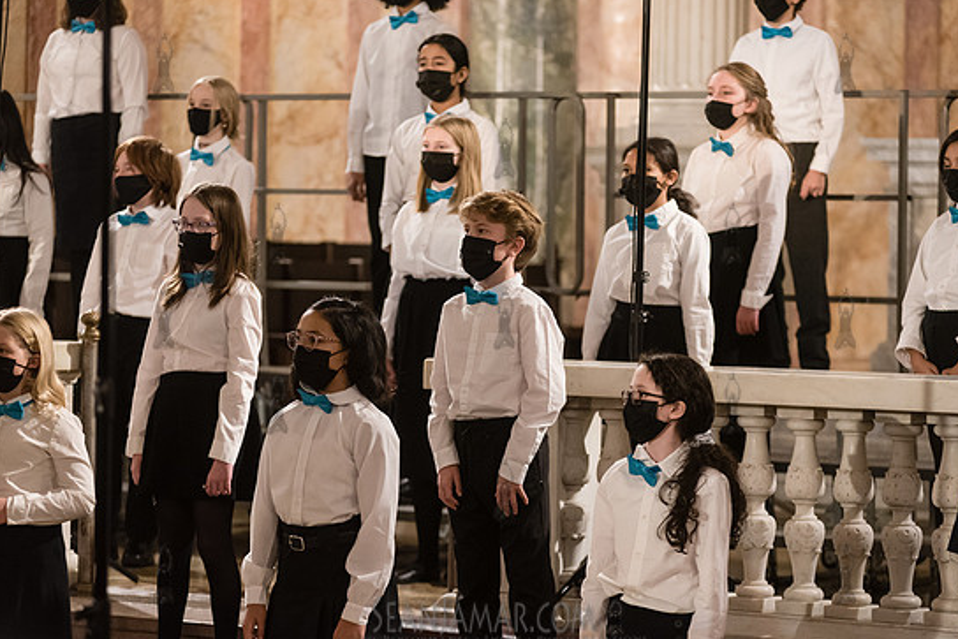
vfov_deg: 9.5
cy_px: 318
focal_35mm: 144
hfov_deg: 14.2
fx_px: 3833
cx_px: 504
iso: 4000
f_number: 4
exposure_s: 1/200
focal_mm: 135
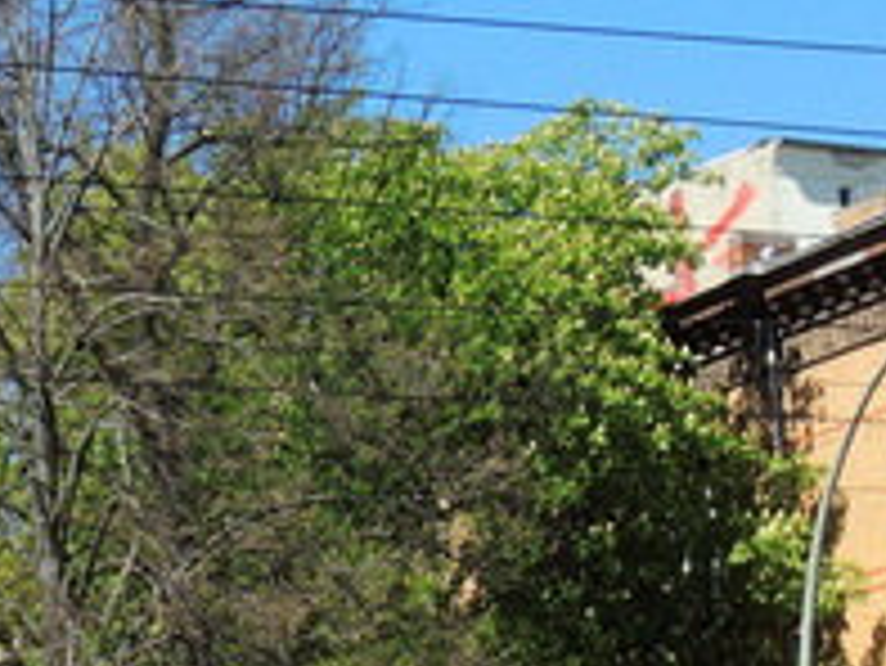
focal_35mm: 134
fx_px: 3432
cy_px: 621
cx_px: -117
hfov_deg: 14.3
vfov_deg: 11.0
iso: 200
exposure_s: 1/250
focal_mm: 7
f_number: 8
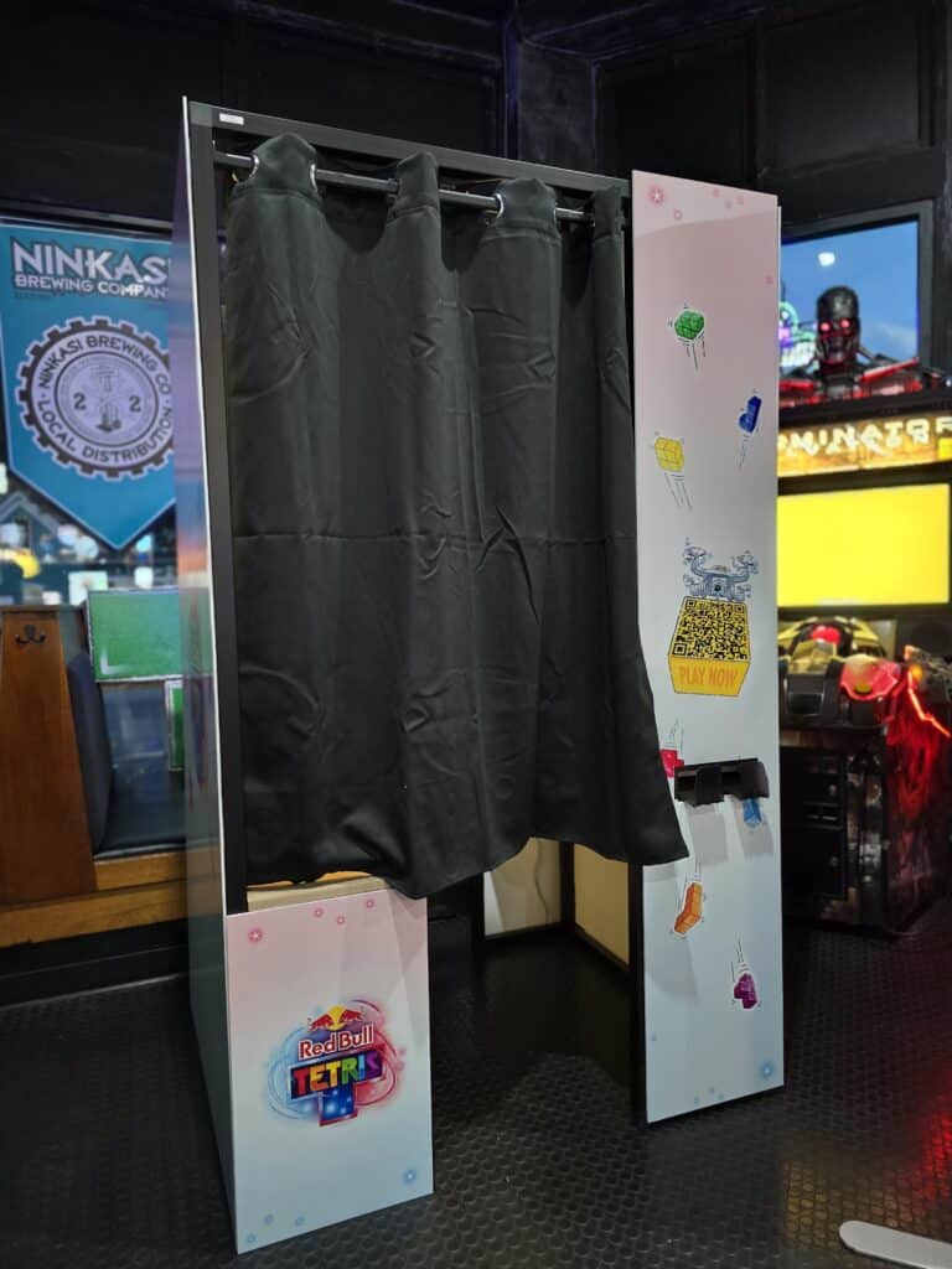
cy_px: 634
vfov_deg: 73.9
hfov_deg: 58.9
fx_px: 843
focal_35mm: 23
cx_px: 476
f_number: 1.7
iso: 1250
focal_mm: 6.3
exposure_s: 1/24
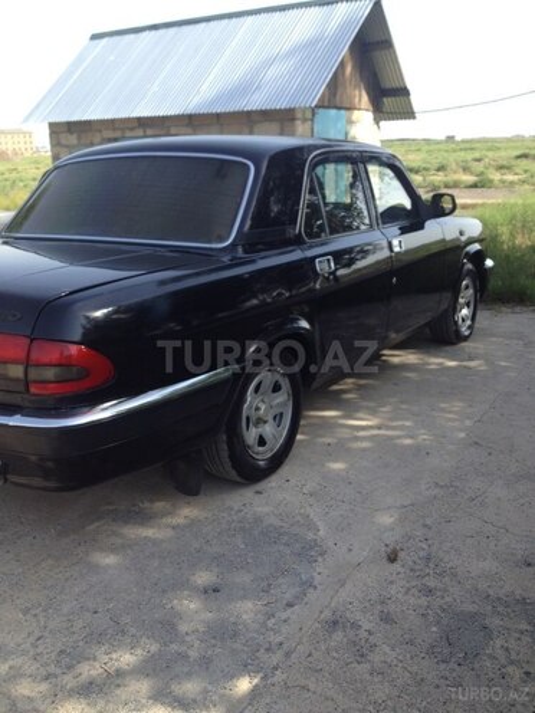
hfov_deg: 40.7
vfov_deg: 52.6
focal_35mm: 35
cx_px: 268
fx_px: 721
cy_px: 356
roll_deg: +2.0
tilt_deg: -18.6
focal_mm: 4.28
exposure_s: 1/563
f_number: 2.4
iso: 50
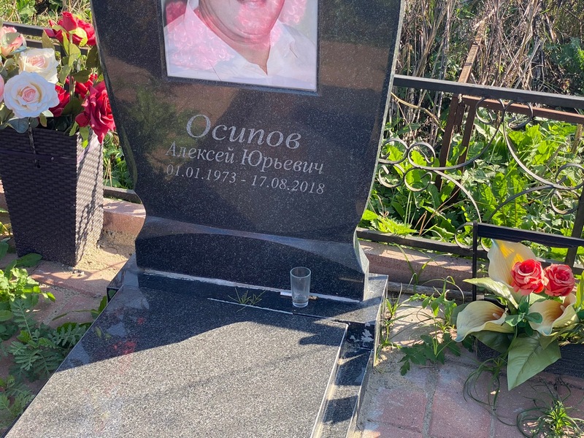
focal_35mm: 52
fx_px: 877
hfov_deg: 36.8
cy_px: 219
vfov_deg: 28.0
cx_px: 292
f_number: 2
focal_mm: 6
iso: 20
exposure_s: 1/340
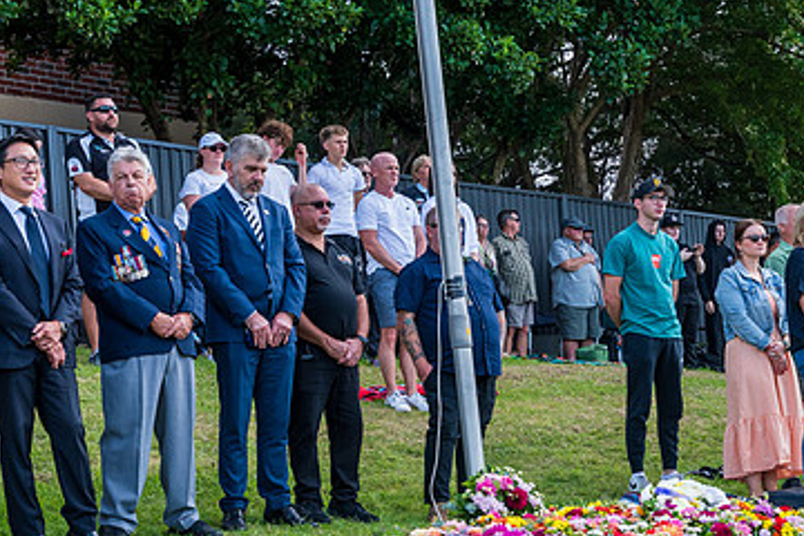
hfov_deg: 23.0
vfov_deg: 15.5
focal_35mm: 88
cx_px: 529
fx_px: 1965
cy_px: 396
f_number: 5.6
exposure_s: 1/500
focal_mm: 34
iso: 400
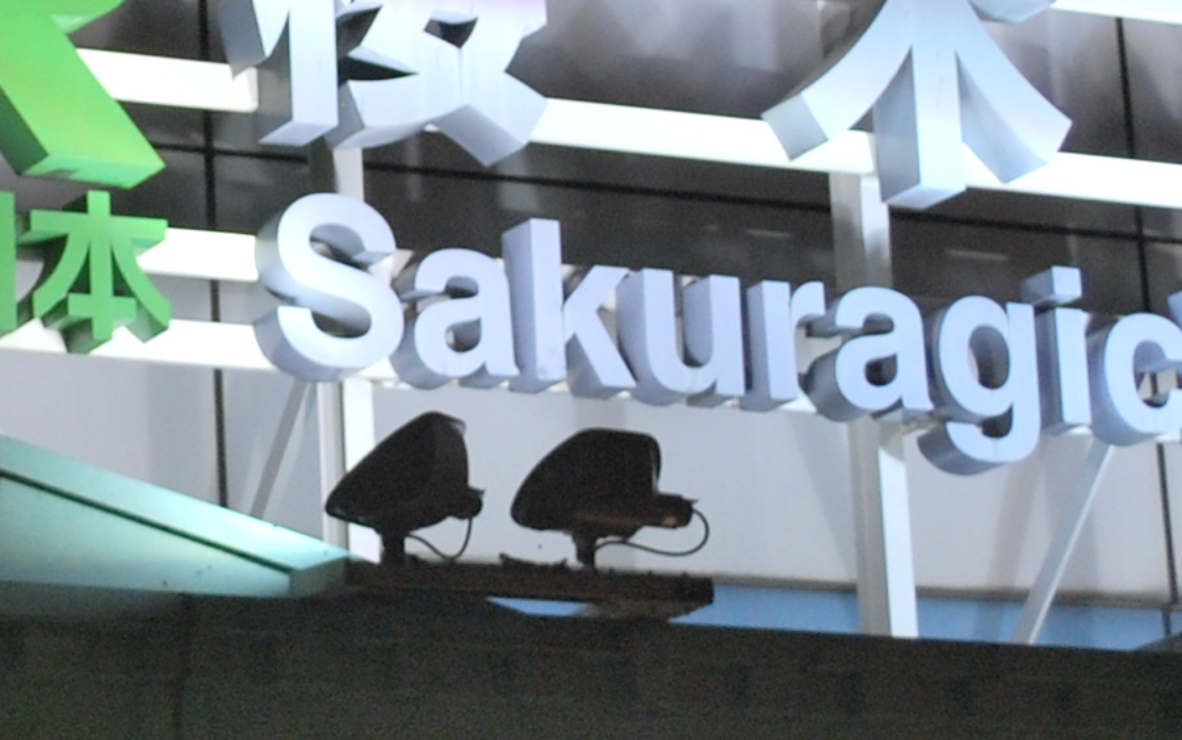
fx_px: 5091
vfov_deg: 8.3
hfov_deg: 13.2
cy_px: 143
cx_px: 181
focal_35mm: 158
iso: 320
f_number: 4.2
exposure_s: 1/30
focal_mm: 24
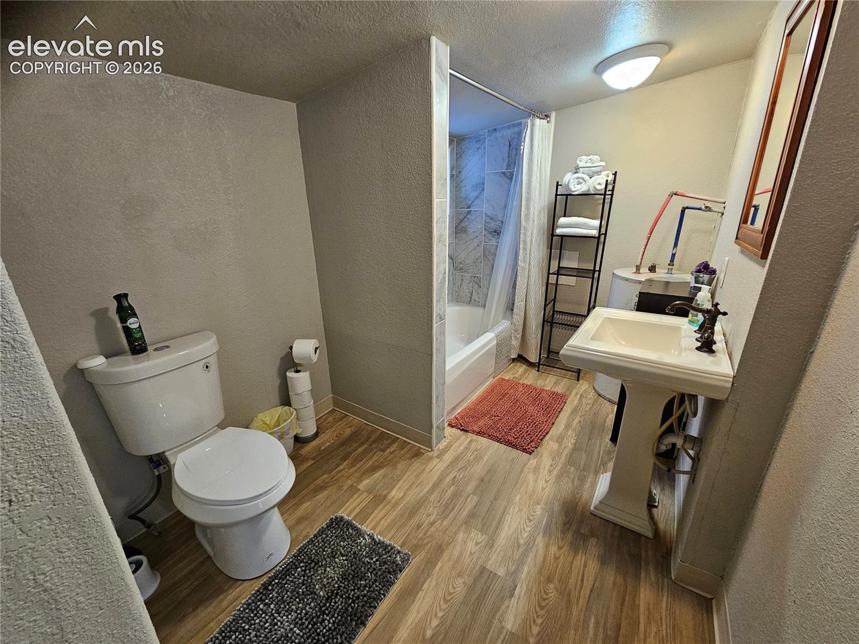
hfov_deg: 106.2
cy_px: 322
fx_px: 323
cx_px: 430
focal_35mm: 13
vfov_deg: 89.9
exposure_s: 1/60
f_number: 2.2
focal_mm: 2.2
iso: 320
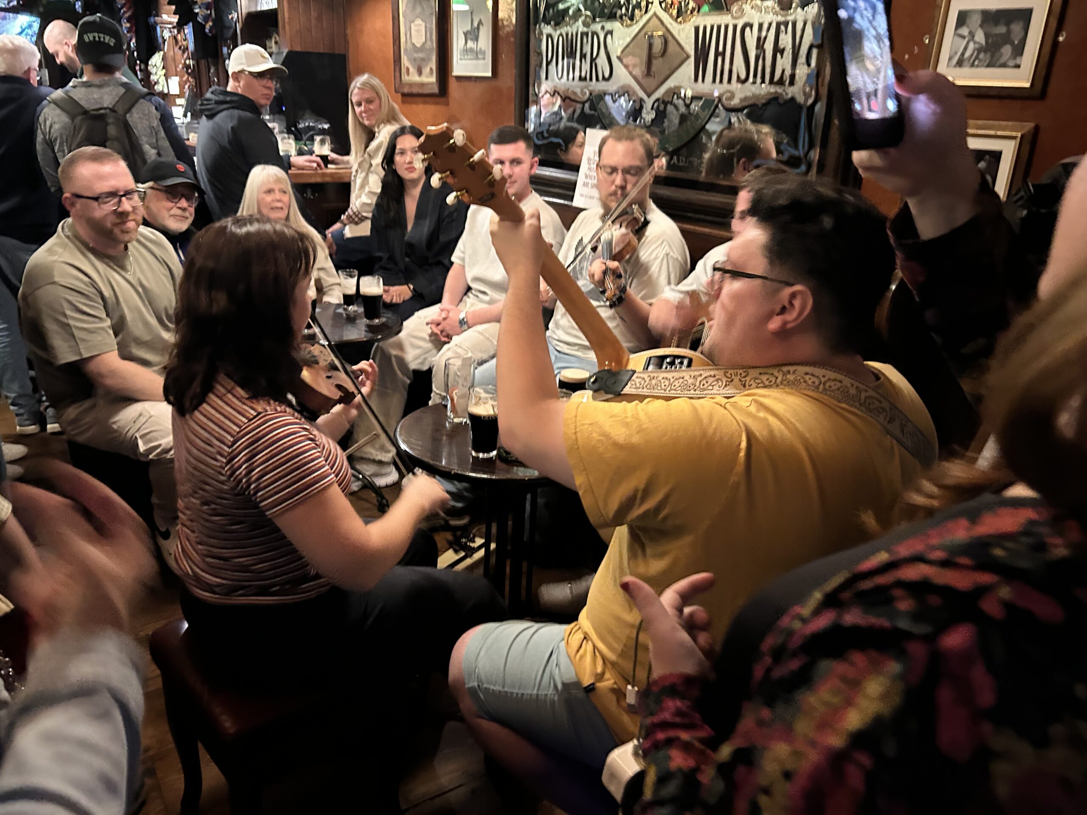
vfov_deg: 53.1
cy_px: 408
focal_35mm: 26
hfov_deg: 67.3
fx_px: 816
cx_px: 544
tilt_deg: -21.9
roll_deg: -1.8
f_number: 1.5
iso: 1000
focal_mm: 5.7
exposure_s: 1/25
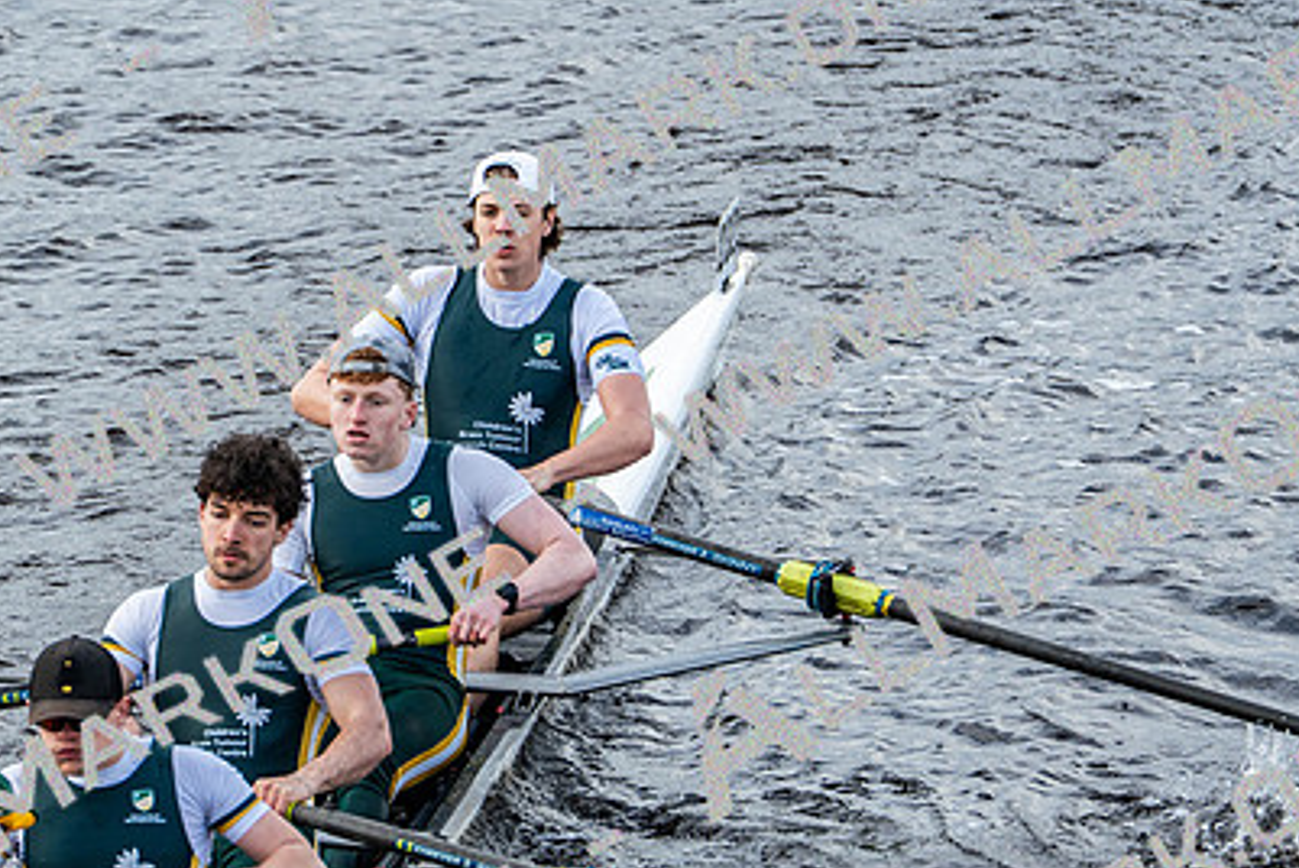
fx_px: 26106
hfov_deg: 2.9
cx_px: 415
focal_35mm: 723
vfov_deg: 1.9
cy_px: 517
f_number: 6.3
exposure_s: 1/1250
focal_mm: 500
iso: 800
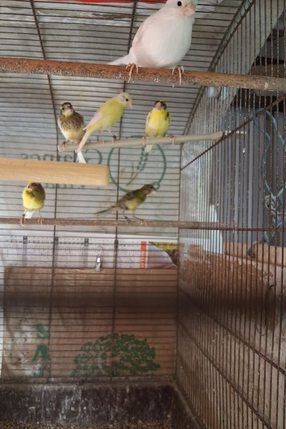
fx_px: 334
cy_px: 217
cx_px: 127
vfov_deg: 65.5
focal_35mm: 28
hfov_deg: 46.3
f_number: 1.8
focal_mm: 3.98
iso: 640
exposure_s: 1/25
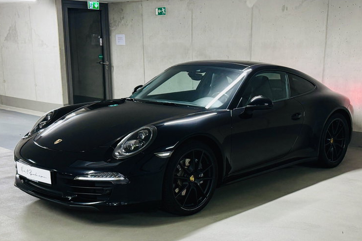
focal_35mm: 26
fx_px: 262
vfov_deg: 49.5
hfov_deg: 69.4
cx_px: 184
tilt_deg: -15.3
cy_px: 105
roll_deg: +0.5
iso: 320
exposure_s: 1/100
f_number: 1.78
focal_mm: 6.76
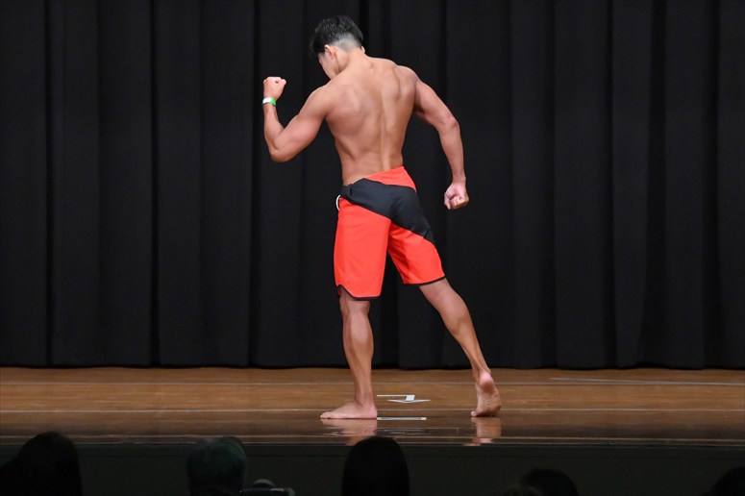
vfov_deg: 6.1
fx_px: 4654
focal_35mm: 225
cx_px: 372
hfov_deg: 9.2
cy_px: 248
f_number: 5.6
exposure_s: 1/400
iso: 8000
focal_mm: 150
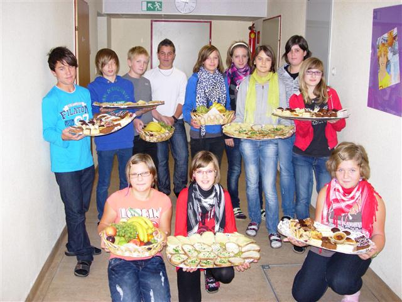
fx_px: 441
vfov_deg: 37.7
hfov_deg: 49.0
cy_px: 151
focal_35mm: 38
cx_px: 201
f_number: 2.8
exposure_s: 1/157
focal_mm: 7.8
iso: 194
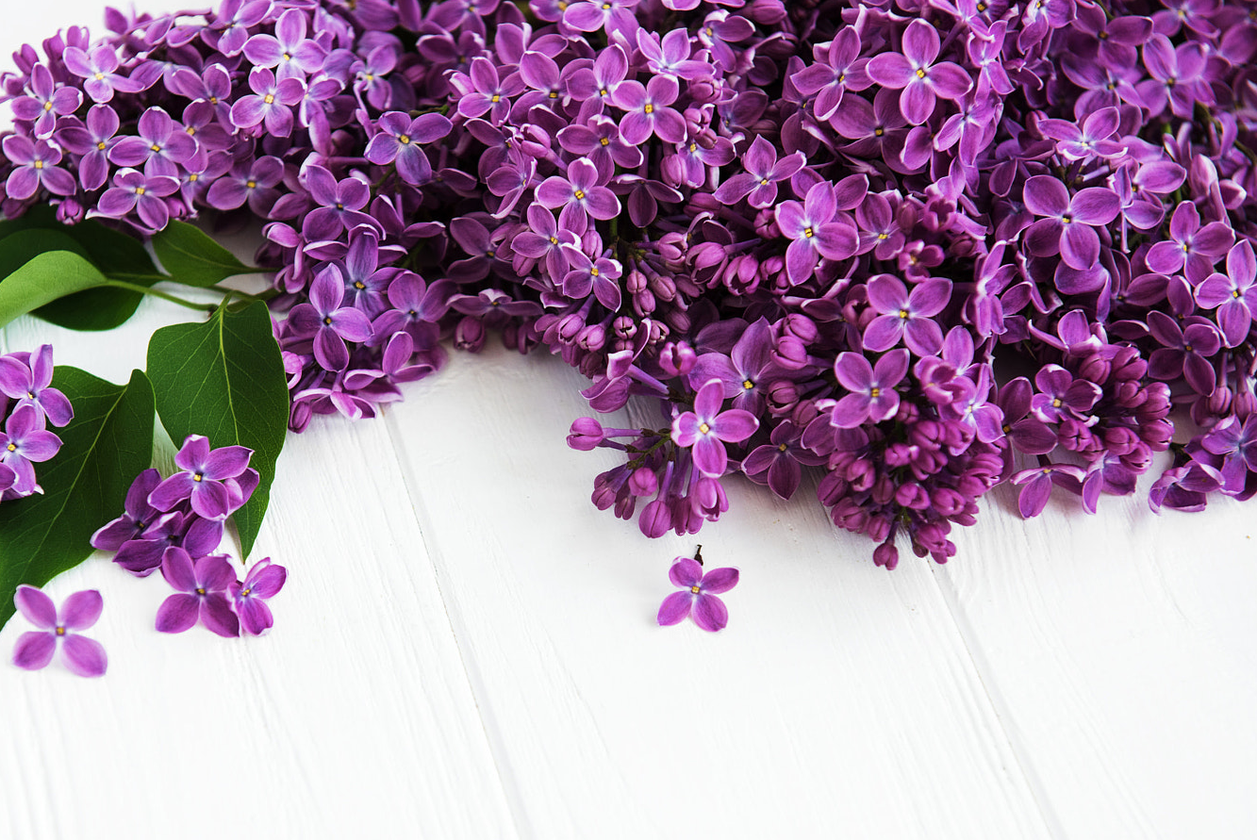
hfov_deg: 24.1
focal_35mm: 84
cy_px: 501
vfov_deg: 16.3
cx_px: 508
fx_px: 2935
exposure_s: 1/100
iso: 320
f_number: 5
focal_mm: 70
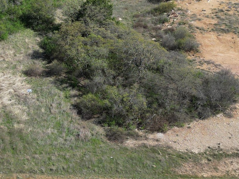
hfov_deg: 27.6
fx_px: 469
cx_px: 26
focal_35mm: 68
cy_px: 29
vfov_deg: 21.3
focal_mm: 6.72
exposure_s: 1/2500
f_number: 1.7
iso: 110
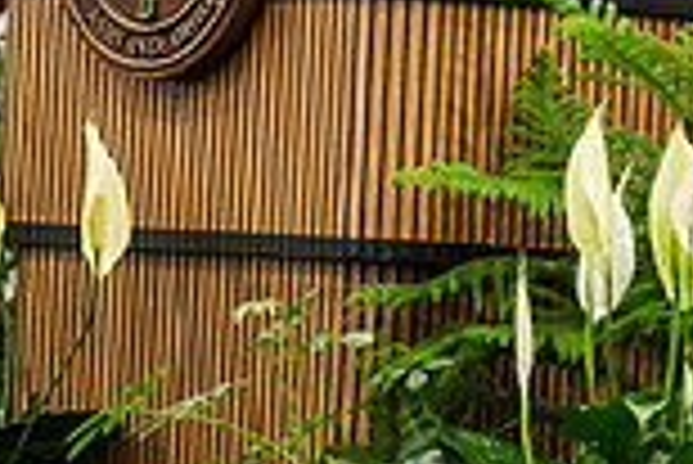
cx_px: 513
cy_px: -372
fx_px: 10135
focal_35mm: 526
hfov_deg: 3.9
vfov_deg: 2.6
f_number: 2.8
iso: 2500
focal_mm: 140
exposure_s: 1/200
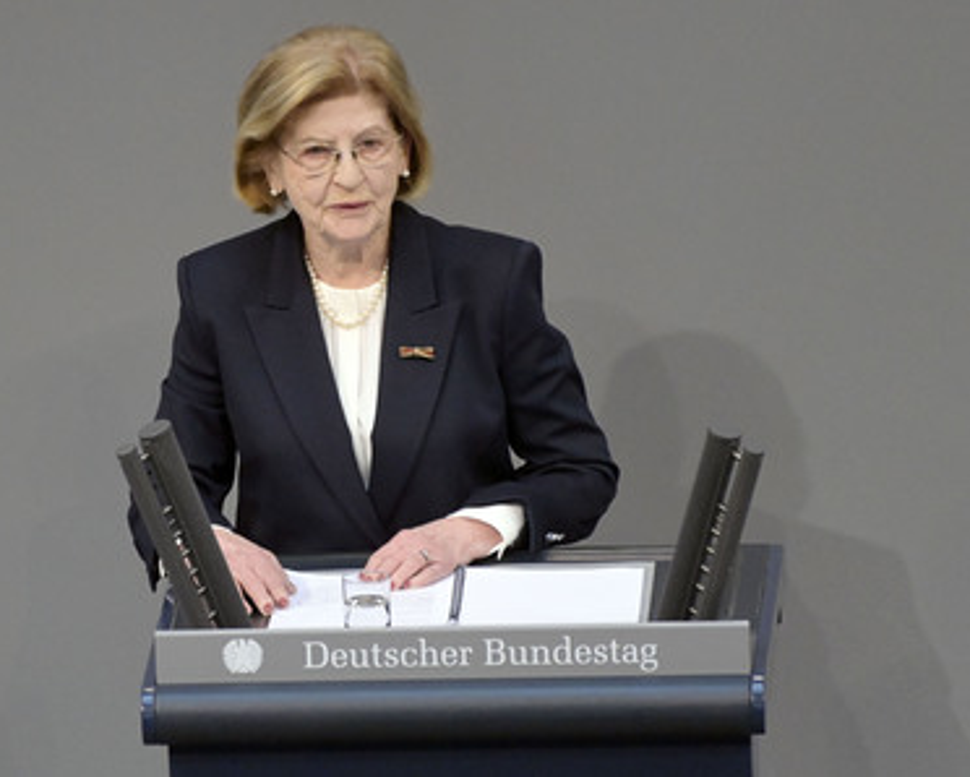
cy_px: 388
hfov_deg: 3.4
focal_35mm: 568
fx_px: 16315
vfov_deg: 2.7
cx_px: 390
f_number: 5.6
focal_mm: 500
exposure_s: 1/320
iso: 10000
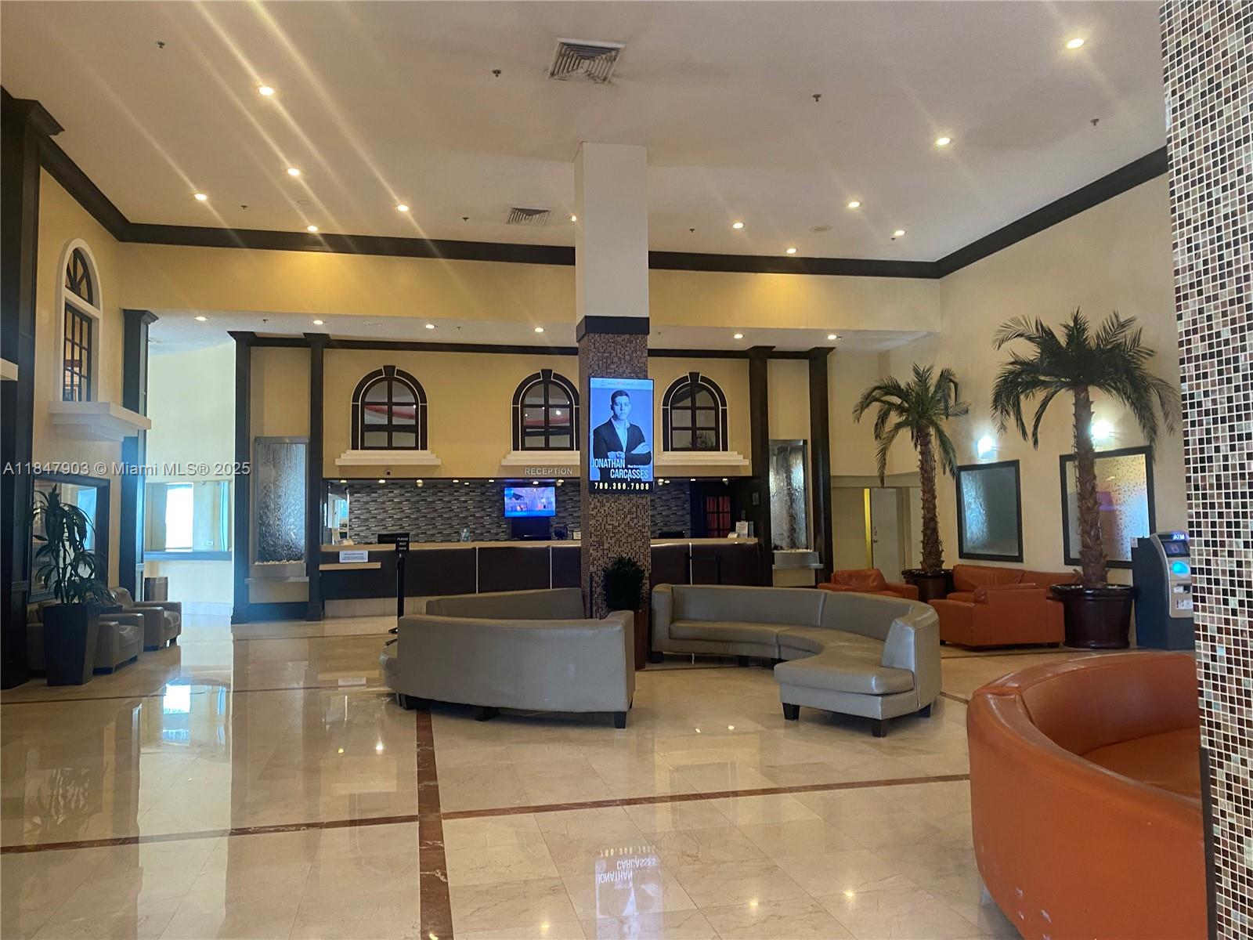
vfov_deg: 53.1
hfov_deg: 67.3
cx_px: 626
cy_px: 470
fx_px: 941
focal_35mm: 26
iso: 200
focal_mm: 4.25
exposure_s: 1/60
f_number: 1.8
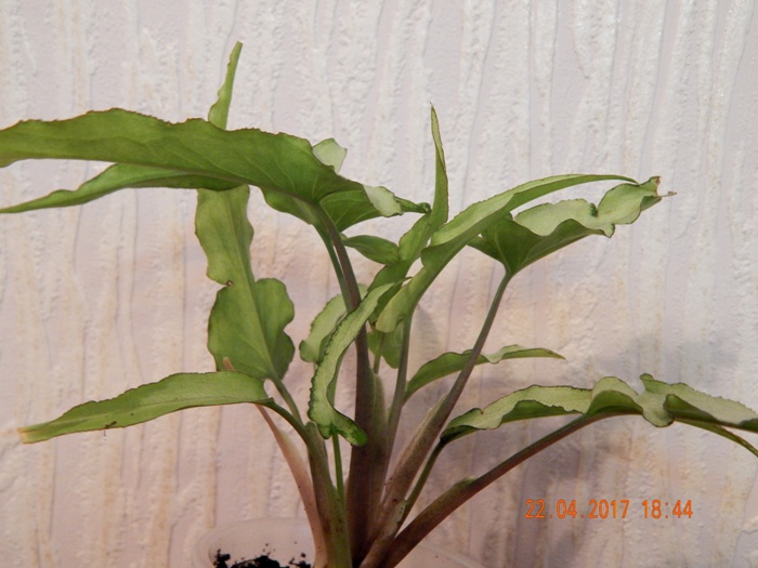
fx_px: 832
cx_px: 379
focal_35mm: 38
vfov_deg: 37.7
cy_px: 284
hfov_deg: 49.0
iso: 400
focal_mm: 6.8
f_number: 3.4
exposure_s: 1/20
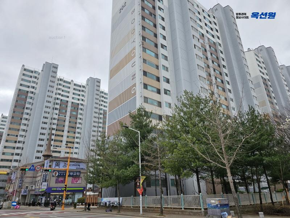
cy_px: 109
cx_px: 145
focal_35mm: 23
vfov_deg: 58.9
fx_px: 193
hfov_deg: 73.9
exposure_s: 1/769
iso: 10
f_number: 1.7
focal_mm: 6.3
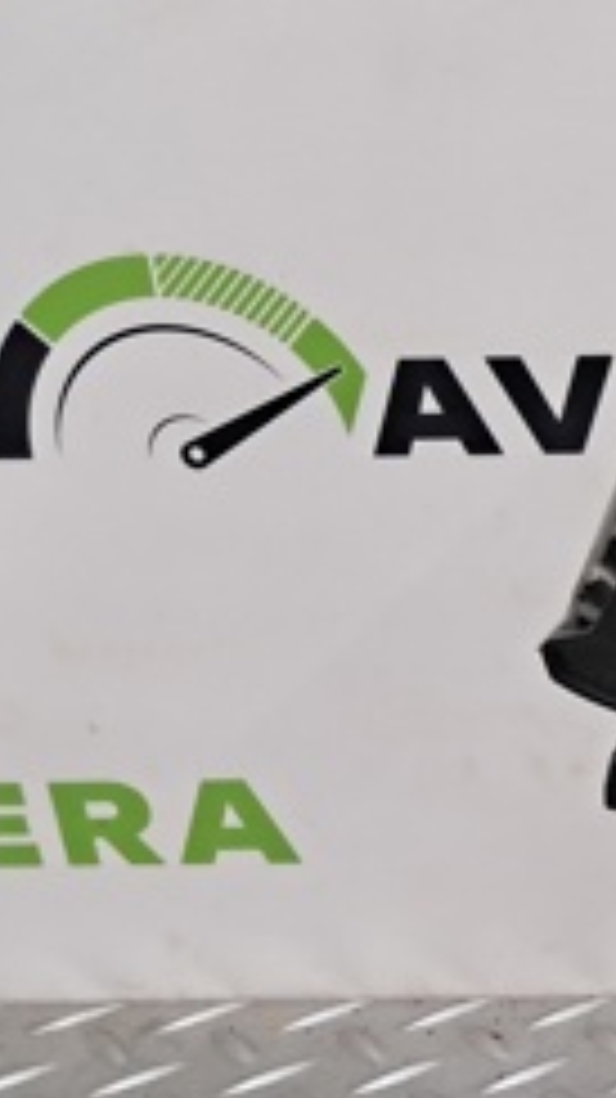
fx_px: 2239
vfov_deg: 27.3
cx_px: 1416
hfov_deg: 12.6
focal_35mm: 77
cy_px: 754
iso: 125
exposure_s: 1/50
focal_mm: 4
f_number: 1.8
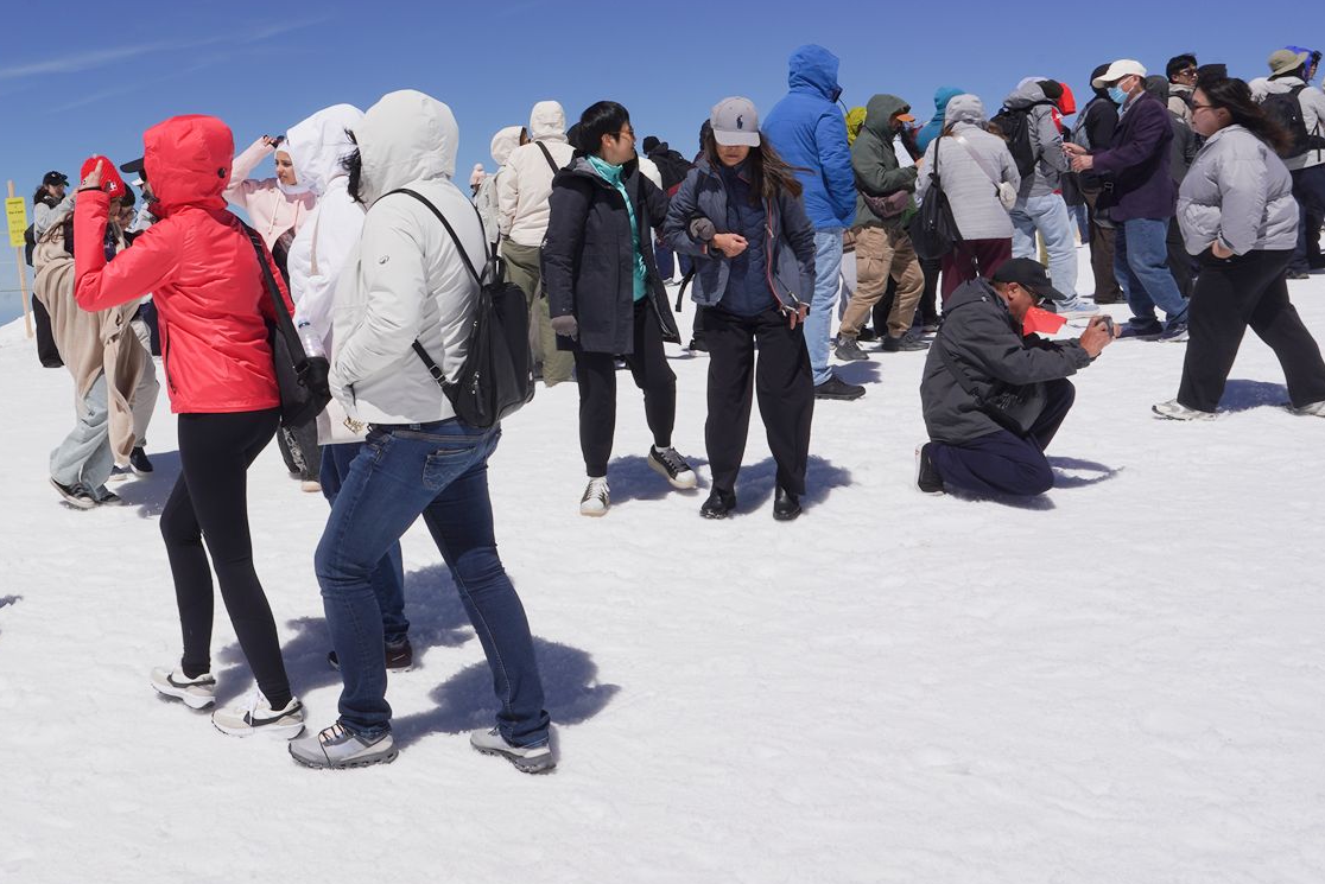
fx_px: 1583
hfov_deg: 43.2
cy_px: 229
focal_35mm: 43
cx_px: 259
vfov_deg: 30.7
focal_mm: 24
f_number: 20
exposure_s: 1/250
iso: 100
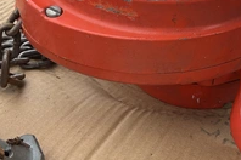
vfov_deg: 21.8
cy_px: 18
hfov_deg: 32.6
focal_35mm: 61
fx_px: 408
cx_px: 162
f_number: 1.8
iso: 25
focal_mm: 3
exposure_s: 1/286
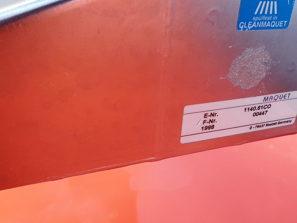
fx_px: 360
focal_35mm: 42
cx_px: 222
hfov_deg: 43.4
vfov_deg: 34.3
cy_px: 131
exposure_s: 1/50
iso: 125
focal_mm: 4.3
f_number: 2.4
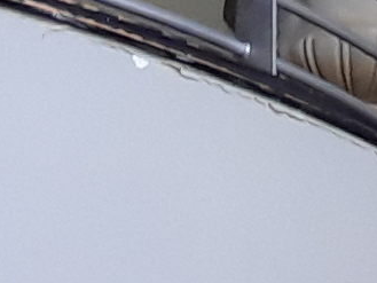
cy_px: -690
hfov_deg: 8.1
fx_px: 2560
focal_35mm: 235
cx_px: 666
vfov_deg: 5.7
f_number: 1.9
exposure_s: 1/100
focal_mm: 2.2
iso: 80
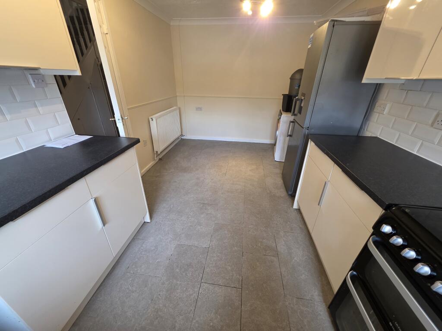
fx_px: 166
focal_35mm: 13
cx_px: 221
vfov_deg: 89.9
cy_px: 166
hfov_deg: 106.2
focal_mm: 2.2
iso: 200
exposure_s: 1/100
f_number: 1.9
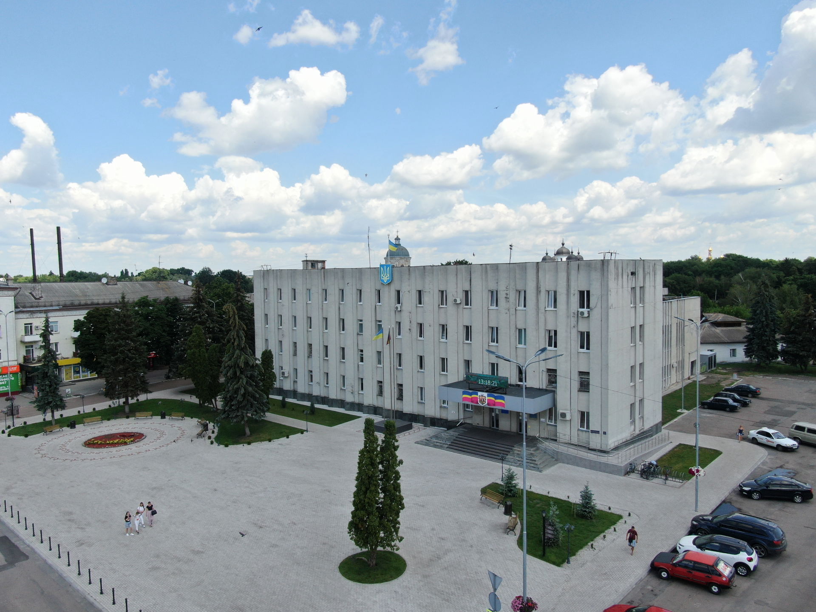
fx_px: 566
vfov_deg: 56.8
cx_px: 408
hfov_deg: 71.6
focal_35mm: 24
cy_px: 306
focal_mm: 4.39
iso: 110
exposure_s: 1/1250
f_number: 2.8
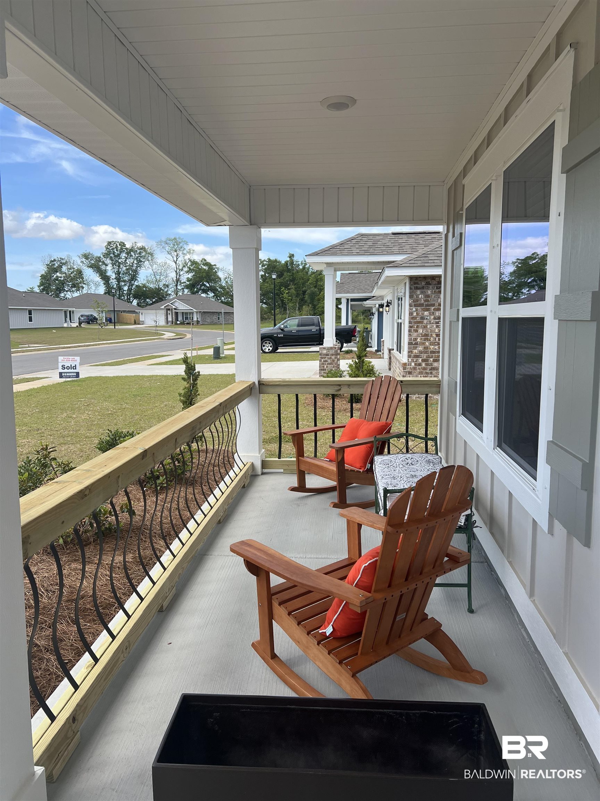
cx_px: 300
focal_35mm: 26
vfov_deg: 67.3
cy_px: 400
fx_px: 601
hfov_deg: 53.1
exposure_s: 1/1779
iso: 50
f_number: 1.5
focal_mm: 5.7
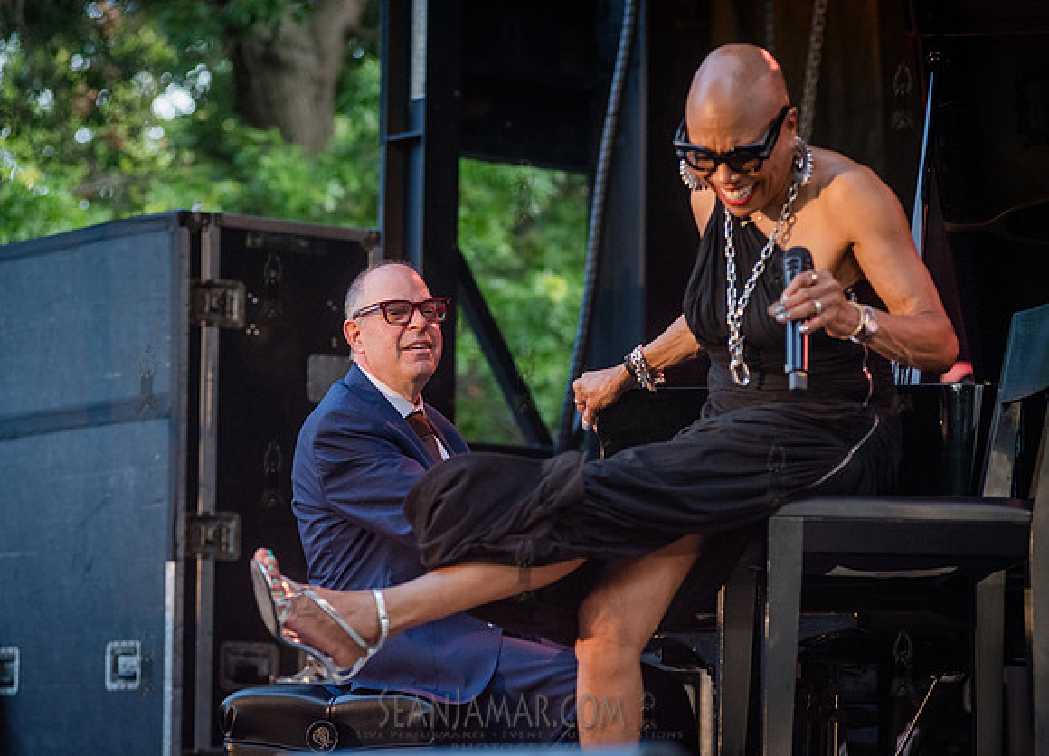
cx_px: 558
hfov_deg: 14.3
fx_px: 4190
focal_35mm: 140
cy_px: 402
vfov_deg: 10.3
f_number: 4
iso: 2500
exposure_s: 1/1000
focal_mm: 125
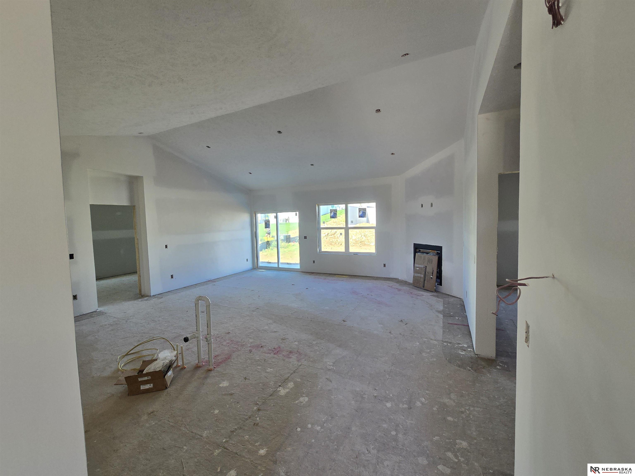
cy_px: 238
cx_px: 318
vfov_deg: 89.9
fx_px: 238
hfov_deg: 106.2
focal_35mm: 13
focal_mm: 2.2
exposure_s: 1/120
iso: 80
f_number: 2.2
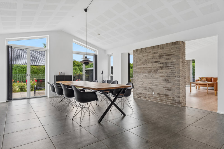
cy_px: 74
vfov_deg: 59.5
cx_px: 112
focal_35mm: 21
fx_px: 131
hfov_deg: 81.2
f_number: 8
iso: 200
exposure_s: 1/13
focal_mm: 21
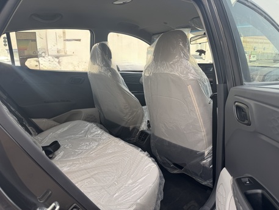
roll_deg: +1.6
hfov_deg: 71.6
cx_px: 140
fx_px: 193
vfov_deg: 56.8
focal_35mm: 24
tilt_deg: -13.1
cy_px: 105
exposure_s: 1/747
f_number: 1.78
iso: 80
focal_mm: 6.76
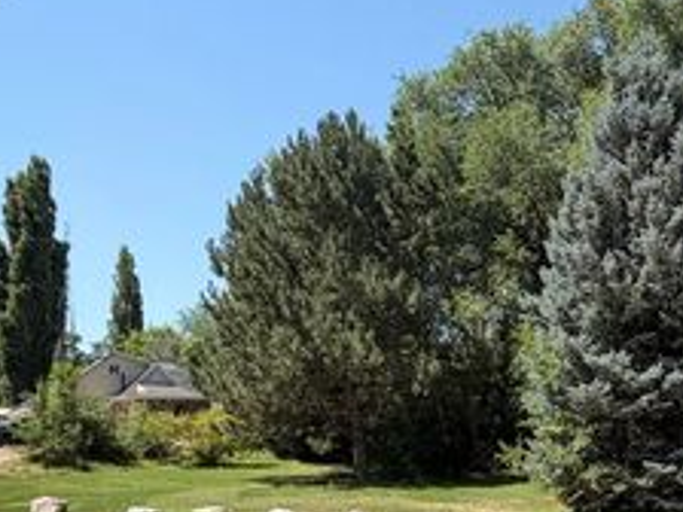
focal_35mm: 40
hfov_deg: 44.8
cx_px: 534
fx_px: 789
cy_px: 350
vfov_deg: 35.5
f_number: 2.2
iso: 25
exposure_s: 1/770
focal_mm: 2.22
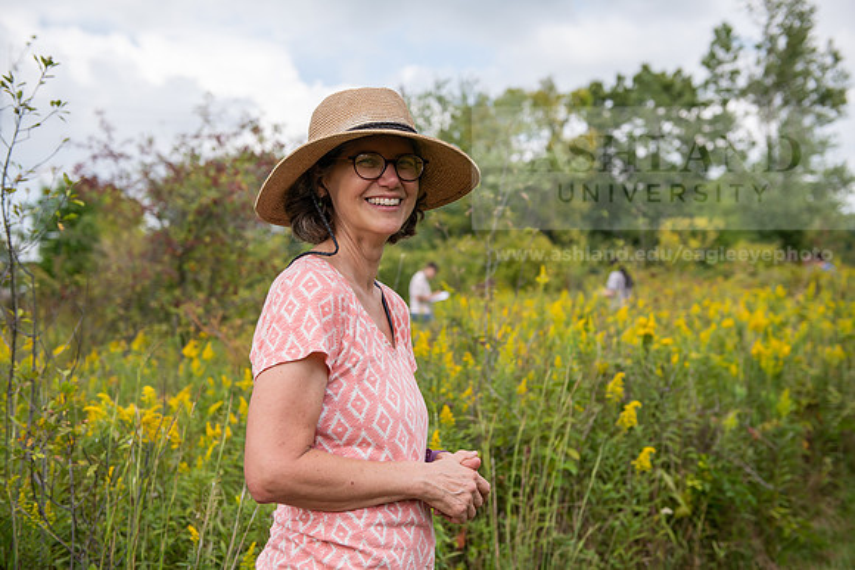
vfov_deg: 29.9
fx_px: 1069
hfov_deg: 43.6
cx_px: 428
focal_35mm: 45
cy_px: 285
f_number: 3.5
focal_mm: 45
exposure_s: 1/400
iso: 80
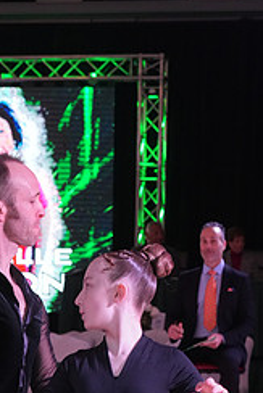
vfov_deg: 11.4
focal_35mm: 178
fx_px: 1948
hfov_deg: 7.7
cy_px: 448
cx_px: 41
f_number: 6.3
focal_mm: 75
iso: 3200
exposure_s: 1/250
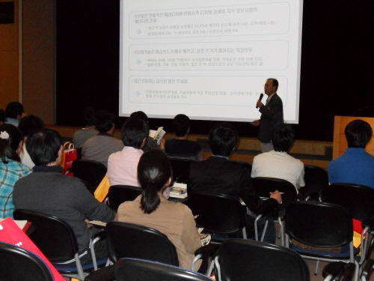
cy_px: 140
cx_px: 187
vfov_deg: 29.1
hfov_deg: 38.2
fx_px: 540
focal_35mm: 50
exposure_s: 1/90
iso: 640
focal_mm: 9
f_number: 4.3
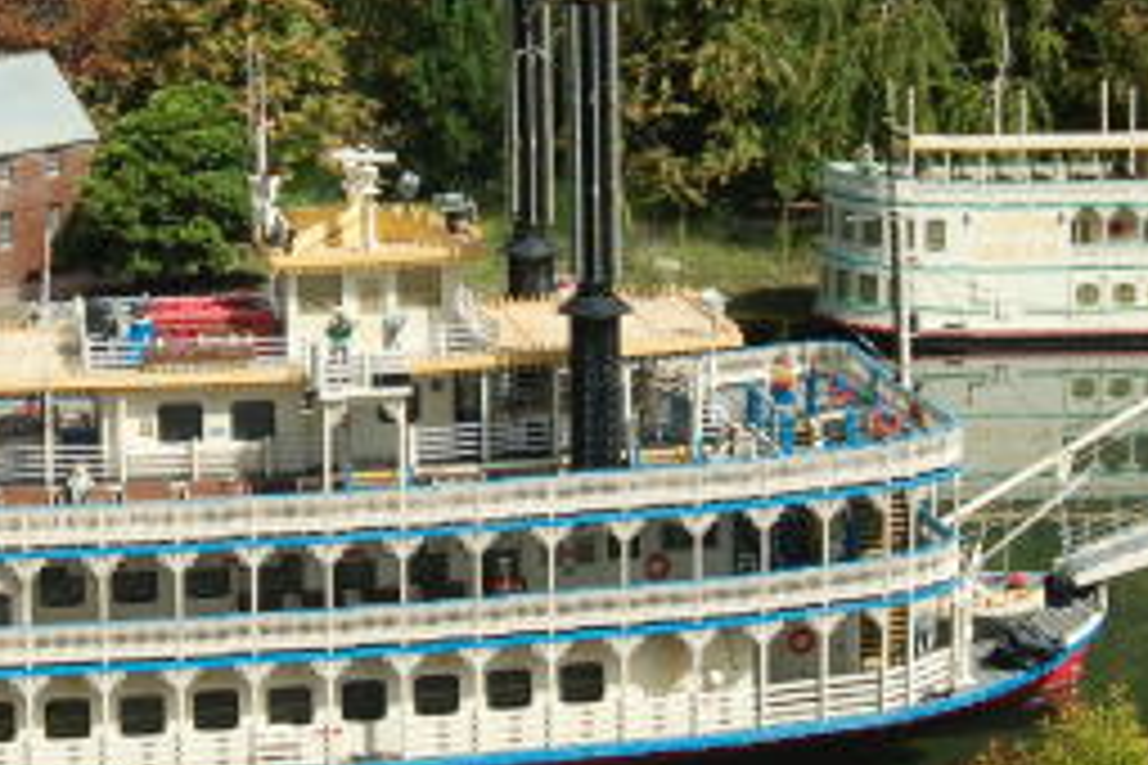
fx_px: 3125
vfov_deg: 13.9
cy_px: 234
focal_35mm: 98
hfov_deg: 20.7
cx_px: 342
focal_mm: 26
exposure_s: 1/200
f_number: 7.1
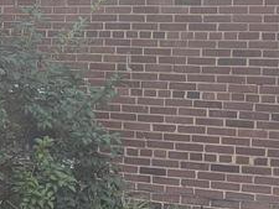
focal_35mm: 123
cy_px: 32
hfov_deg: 13.8
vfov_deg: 12.0
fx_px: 992
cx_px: -267
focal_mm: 4.38
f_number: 1.73
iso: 47
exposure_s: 1/668
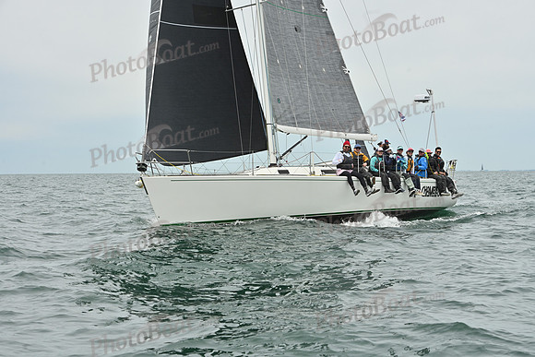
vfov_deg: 16.1
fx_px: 1263
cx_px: 268
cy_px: 178
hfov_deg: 23.9
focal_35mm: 85
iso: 320
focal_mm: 85
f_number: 9
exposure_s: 1/1000
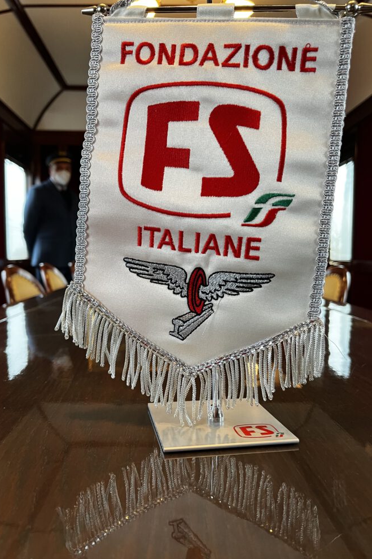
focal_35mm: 28
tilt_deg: -4.5
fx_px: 434
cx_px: 174
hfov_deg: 46.4
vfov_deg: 65.5
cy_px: 281
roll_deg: +0.1
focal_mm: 5.1
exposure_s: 1/60
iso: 250
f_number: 1.6
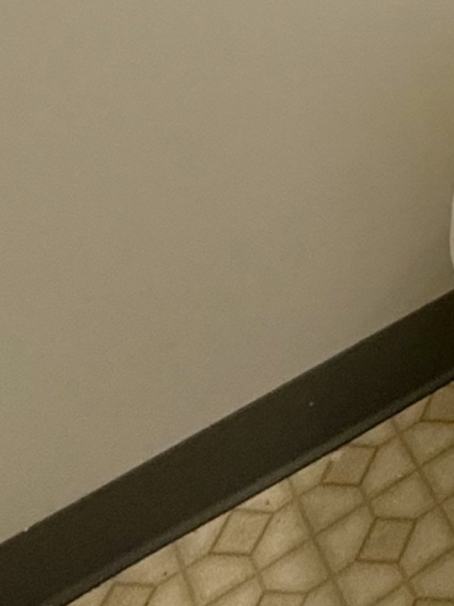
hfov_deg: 15.7
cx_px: 925
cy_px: -390
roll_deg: +0.5
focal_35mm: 73
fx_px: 1277
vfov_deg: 21.0
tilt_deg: -16.8
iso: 200
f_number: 2.2
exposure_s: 1/120
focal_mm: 2.22
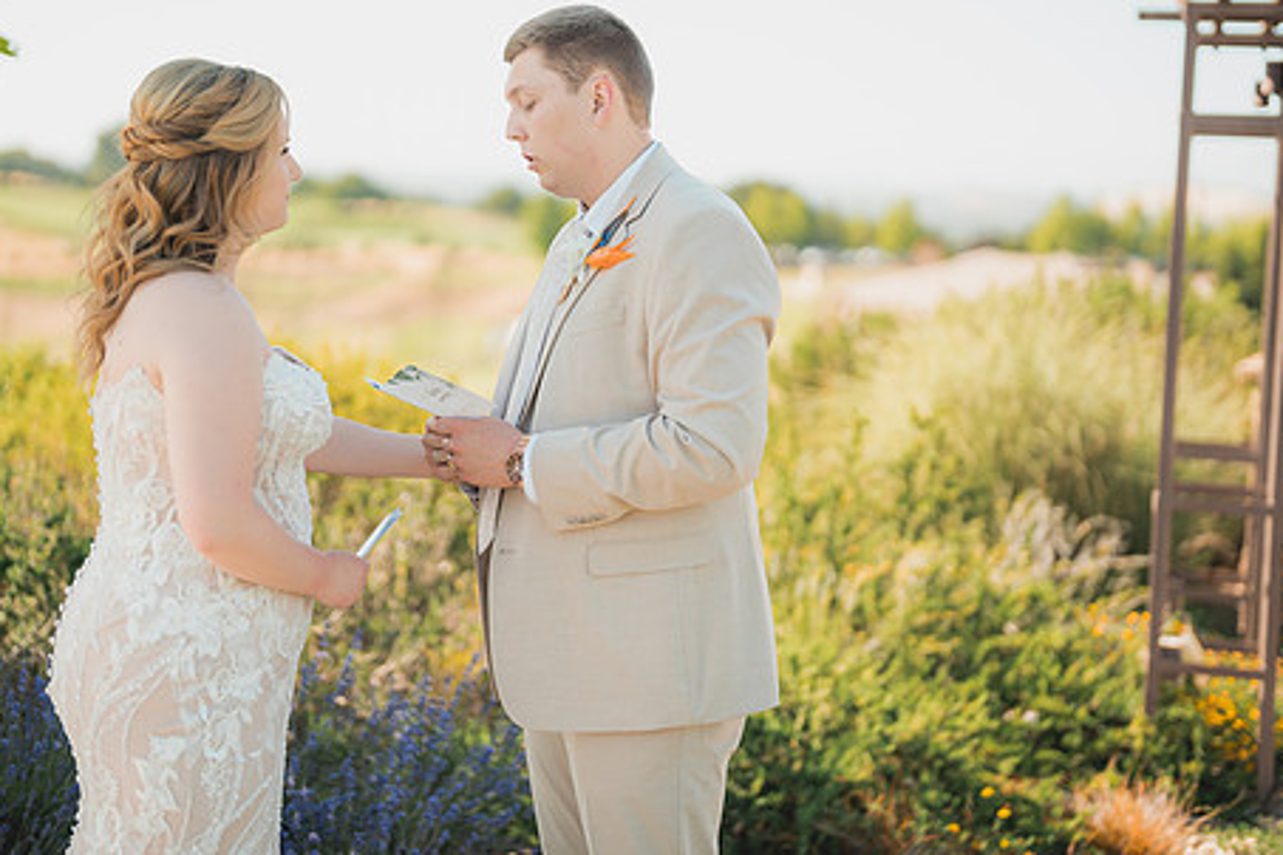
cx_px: 561
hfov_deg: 31.4
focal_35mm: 64
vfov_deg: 21.2
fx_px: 2281
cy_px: 319
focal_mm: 50
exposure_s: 1/1600
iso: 50
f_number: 1.2
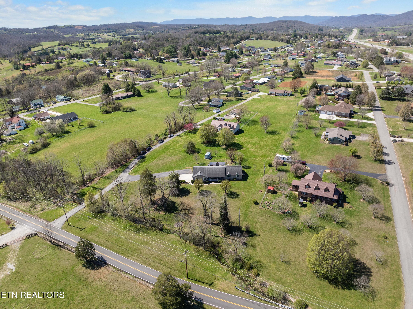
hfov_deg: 71.6
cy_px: 154
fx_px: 286
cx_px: 206
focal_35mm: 24
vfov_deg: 56.8
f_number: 2.8
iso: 120
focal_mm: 12.29
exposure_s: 1/100
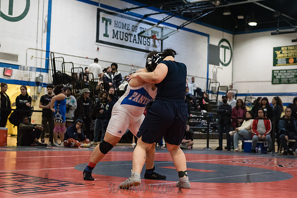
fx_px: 487
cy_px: 99
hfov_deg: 33.9
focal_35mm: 59
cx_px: 147
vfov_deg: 23.0
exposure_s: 1/500
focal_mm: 58
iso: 8000
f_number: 3.2
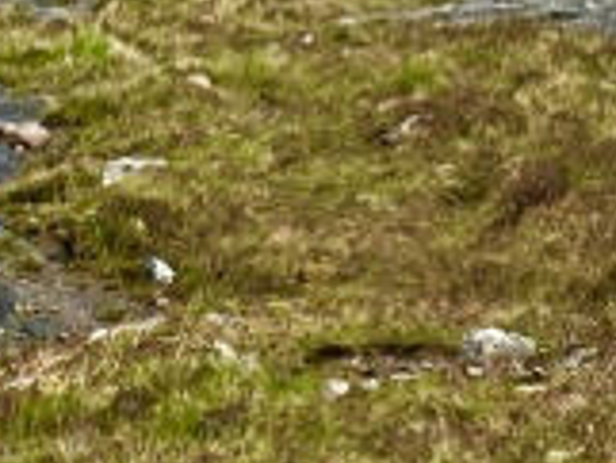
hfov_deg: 10.9
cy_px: -195
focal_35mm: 180
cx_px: 111
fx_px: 3206
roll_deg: -0.8
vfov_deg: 8.1
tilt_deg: -12.3
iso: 25
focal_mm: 4.15
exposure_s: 1/1508
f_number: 2.2
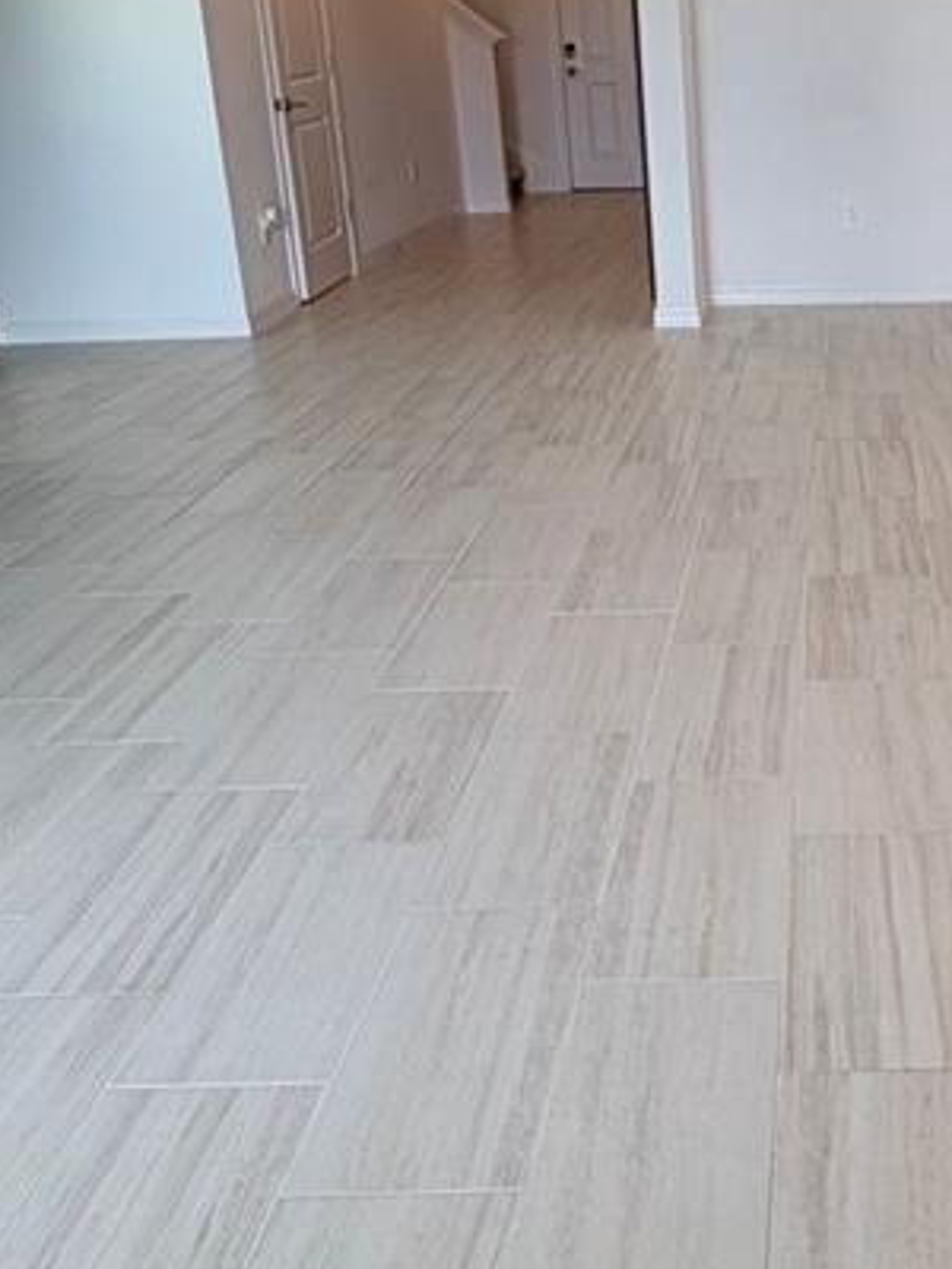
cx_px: 860
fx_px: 1540
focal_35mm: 42
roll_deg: +0.8
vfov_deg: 44.5
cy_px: 492
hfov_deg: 32.6
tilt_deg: -16.8
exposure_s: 1/120
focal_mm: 2.22
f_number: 2.2
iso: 125
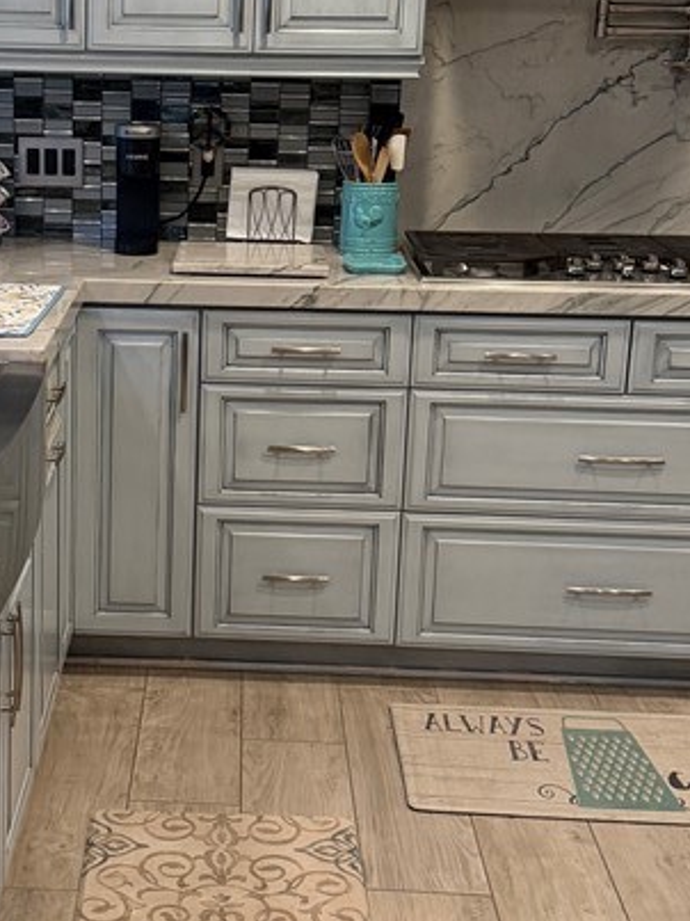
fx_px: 1622
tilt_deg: -14.6
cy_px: 409
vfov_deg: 31.7
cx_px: 160
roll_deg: -1.3
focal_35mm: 61
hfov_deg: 23.7
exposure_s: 1/120
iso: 320
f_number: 1.78
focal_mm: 6.76
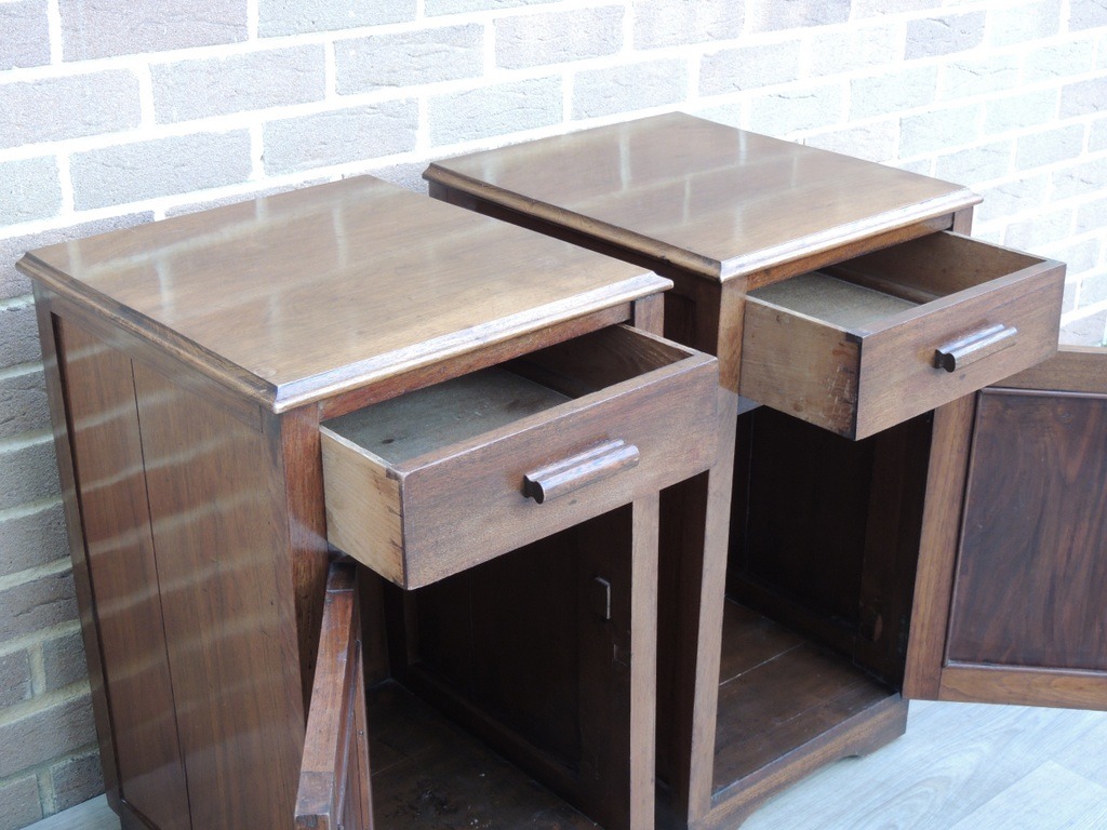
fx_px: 1599
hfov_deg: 38.2
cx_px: 554
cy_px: 415
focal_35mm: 50
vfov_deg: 29.1
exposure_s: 1/50
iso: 250
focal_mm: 8.9
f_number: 3.6
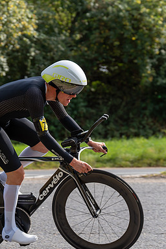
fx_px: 858
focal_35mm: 124
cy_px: 125
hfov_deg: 11.0
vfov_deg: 16.5
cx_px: 27
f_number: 4
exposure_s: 1/1000
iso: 125
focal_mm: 82
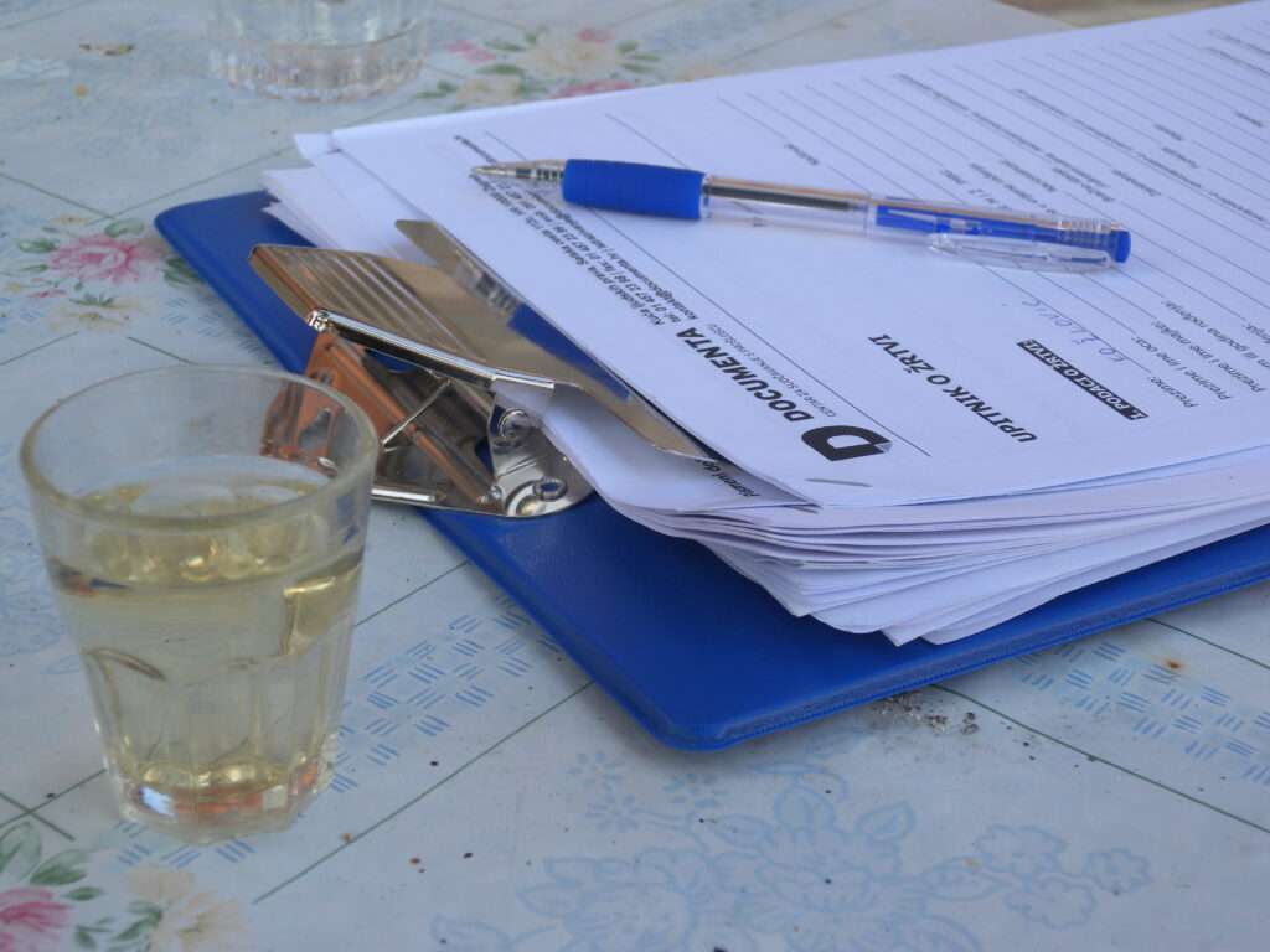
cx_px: 635
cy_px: 476
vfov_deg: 21.0
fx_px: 2568
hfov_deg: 27.8
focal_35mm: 70
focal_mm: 15
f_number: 4.4
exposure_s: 1/146
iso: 64
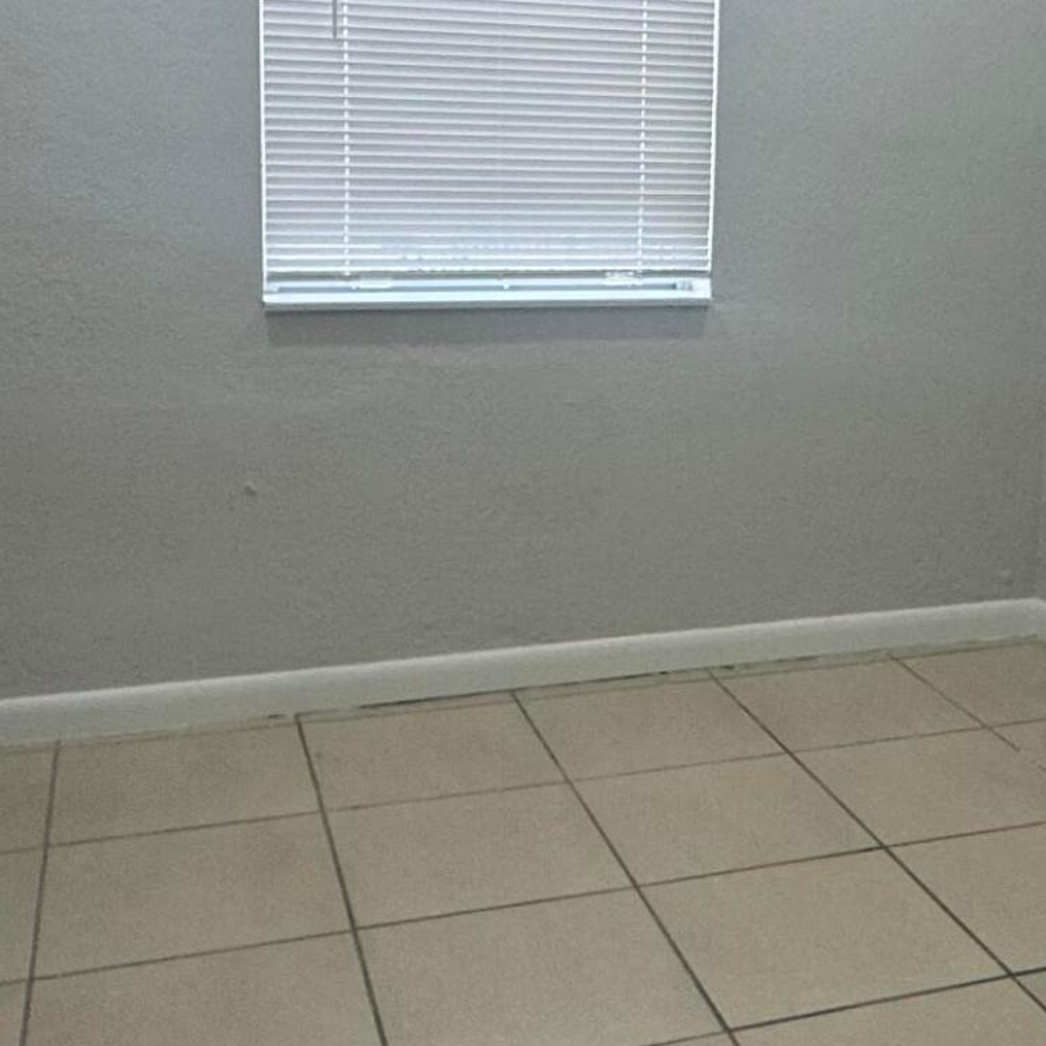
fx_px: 1641
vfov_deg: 35.1
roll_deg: -1.8
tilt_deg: -8.5
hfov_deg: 34.5
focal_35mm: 48
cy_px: 368
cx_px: 811
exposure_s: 1/120
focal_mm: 2.22
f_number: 2.2
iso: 100
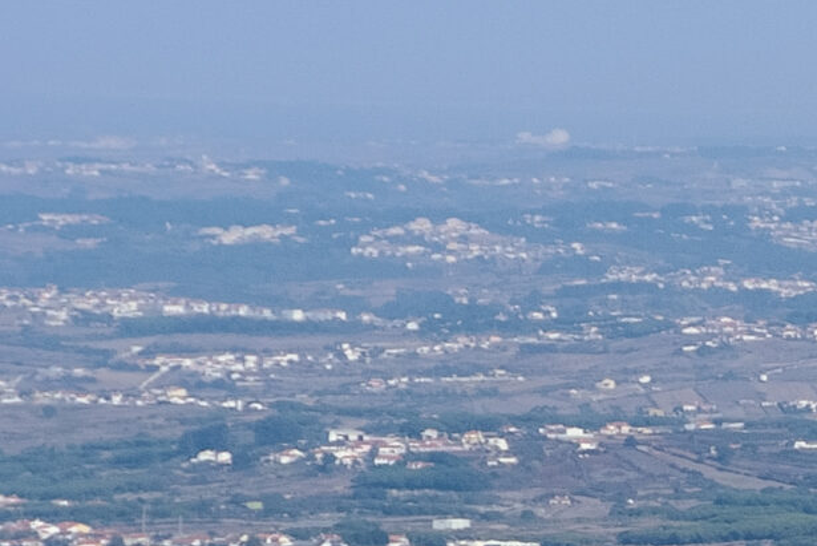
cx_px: 1509
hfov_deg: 3.1
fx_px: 14943
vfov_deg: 2.1
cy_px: 498
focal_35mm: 658
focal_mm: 105
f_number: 8
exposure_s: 1/290
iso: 100
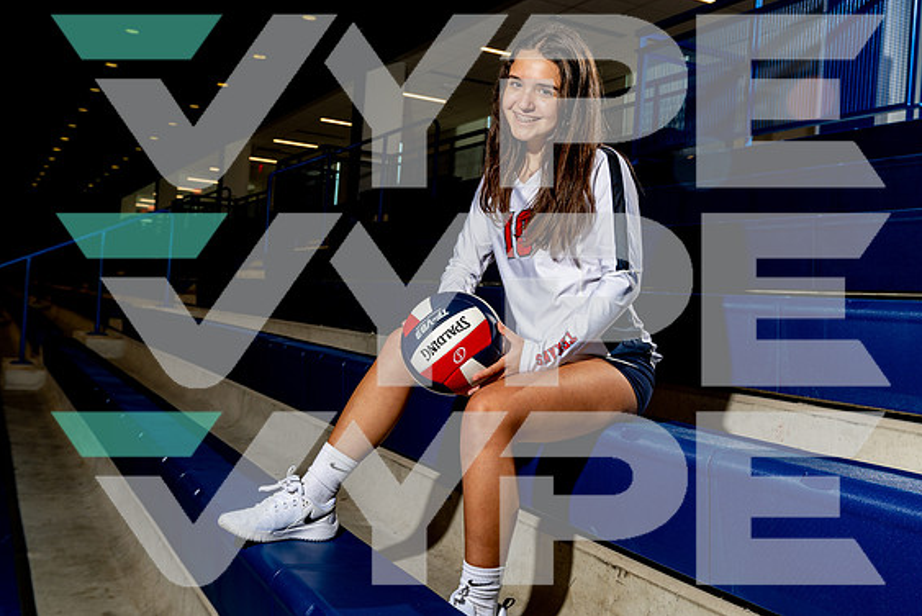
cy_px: 301
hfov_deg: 54.4
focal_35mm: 35
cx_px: 473
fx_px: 897
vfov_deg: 37.9
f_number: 5.6
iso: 250
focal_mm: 34
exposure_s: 1/250
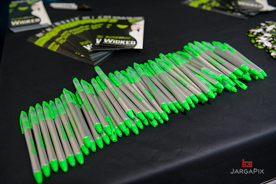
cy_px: 92
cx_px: 138
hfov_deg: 58.7
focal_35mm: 32
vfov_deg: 41.1
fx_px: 245
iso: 400
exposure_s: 1/125
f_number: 3.2
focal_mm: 32
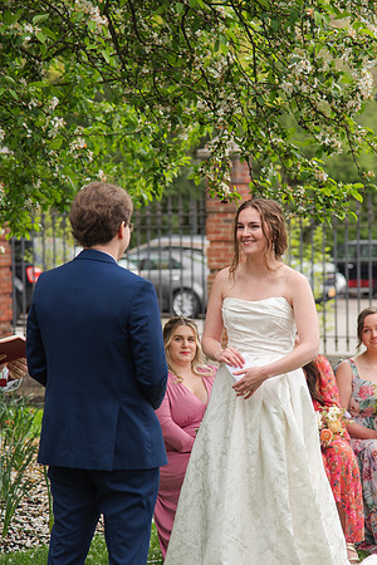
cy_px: 282
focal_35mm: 147
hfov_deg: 9.3
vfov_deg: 14.0
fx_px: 2307
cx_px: 239
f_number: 4
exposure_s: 1/400
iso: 200
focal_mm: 98
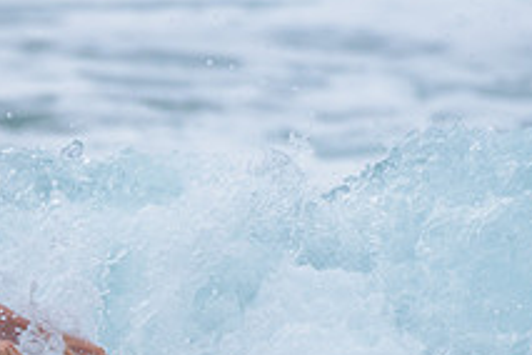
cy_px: 395
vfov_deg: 1.0
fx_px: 21352
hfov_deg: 1.4
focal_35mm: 1445
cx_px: -149
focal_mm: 500
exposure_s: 1/2000
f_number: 5.6
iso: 125
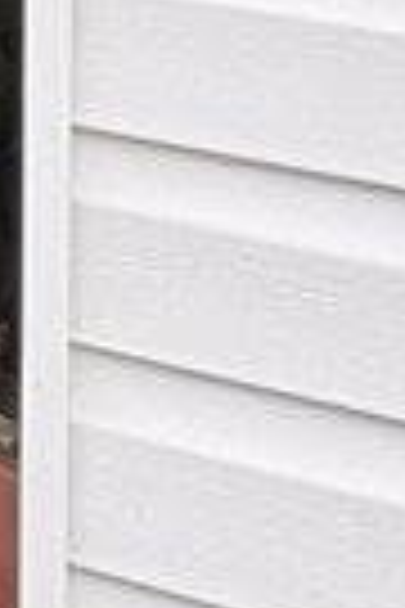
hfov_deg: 6.4
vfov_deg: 12.3
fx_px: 2329
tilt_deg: -3.7
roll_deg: +0.9
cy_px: -766
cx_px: -1534
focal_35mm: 138
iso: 125
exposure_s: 1/118
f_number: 2.2
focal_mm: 2.22
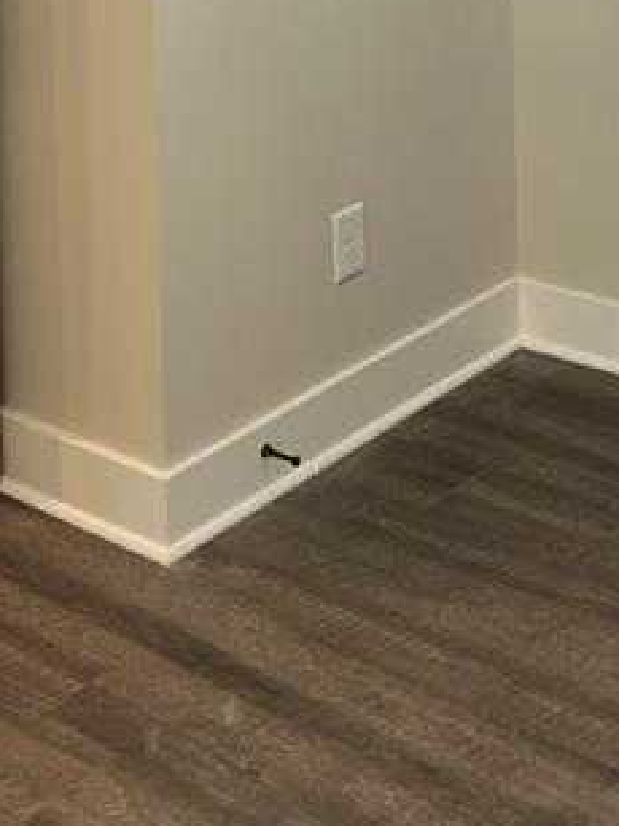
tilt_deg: -4.3
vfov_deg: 26.5
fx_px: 1551
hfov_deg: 22.4
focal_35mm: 65
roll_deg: +1.7
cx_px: 428
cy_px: -167
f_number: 1.5
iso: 64
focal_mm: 5.7
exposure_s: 1/60
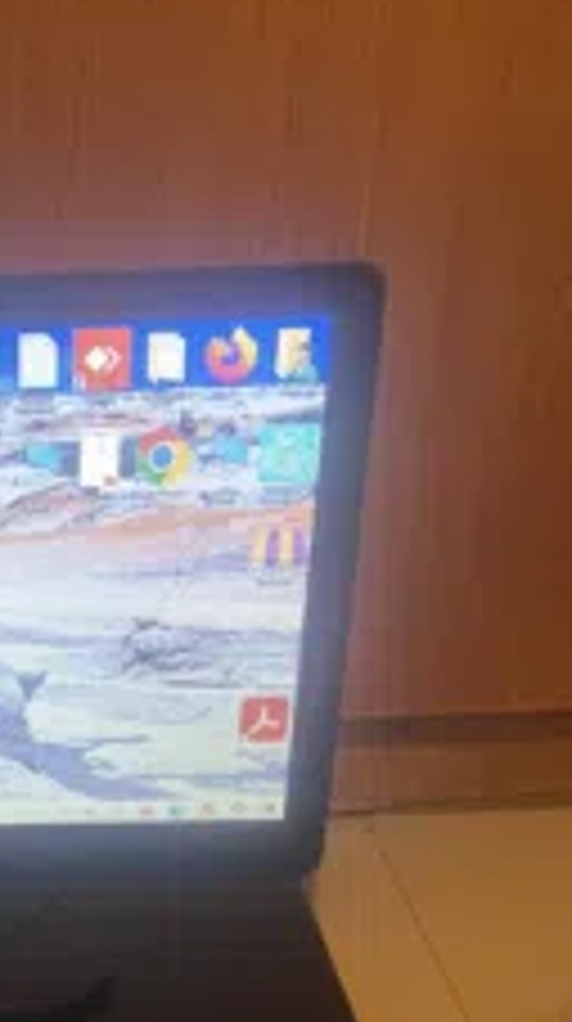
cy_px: 869
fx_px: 1354
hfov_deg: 22.3
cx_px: -86
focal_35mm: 50
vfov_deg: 39.2
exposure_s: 1/81
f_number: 1.5
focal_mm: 5.7
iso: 125
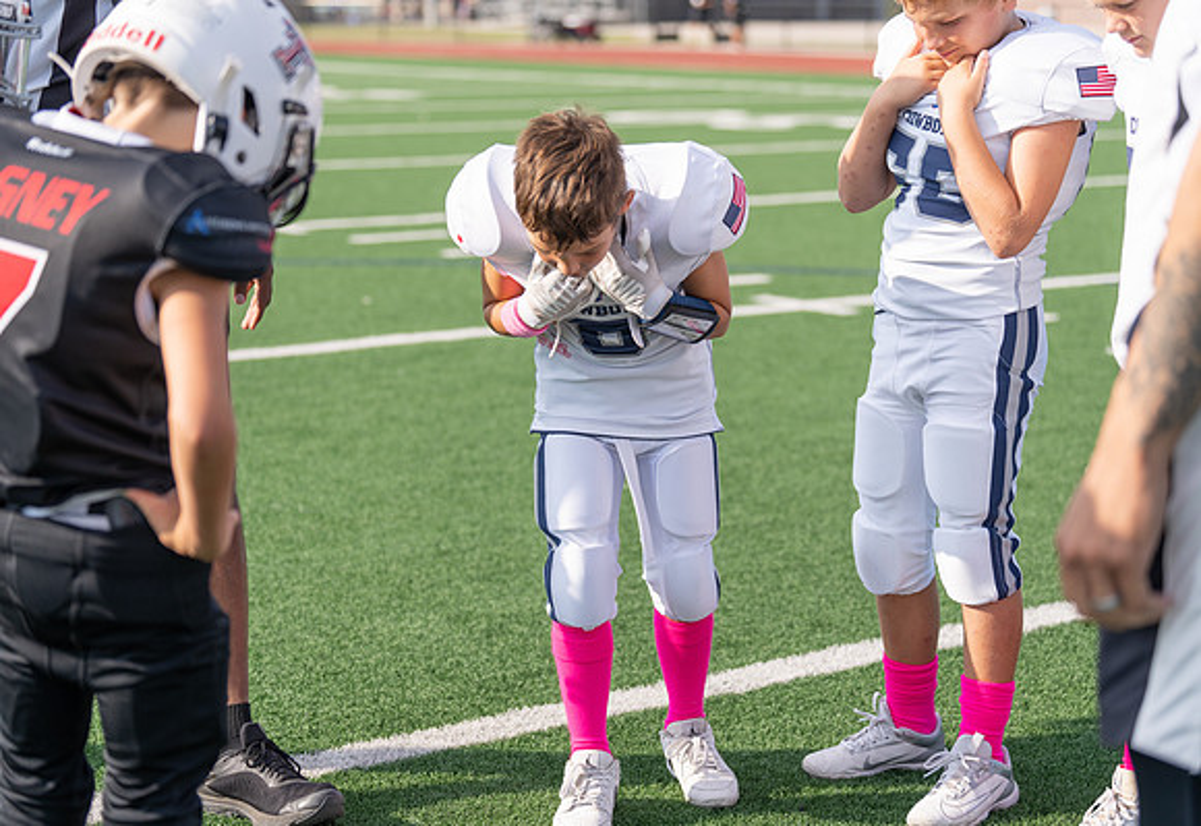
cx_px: 600
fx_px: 2409
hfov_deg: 28.0
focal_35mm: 71
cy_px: 413
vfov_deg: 19.5
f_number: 2.8
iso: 100
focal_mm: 70
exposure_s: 1/1600
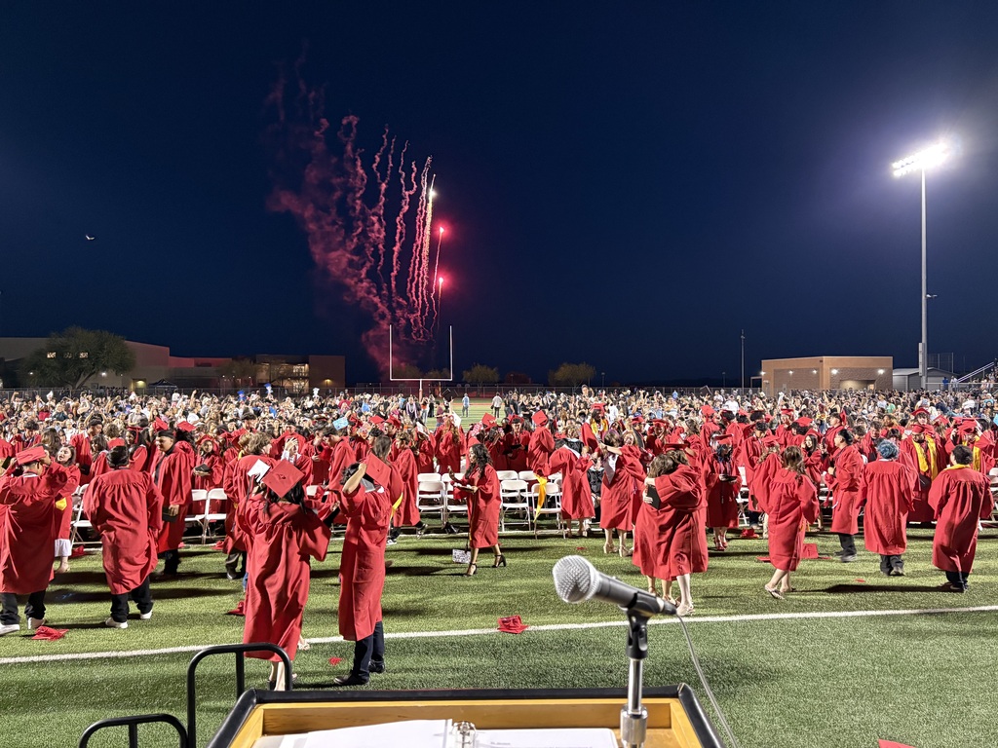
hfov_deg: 67.3
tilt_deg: +0.7
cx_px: 499
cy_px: 374
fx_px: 750
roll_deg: -0.1
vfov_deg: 53.1
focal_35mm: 26
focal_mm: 5.96
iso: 500
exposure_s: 1/60
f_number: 1.6
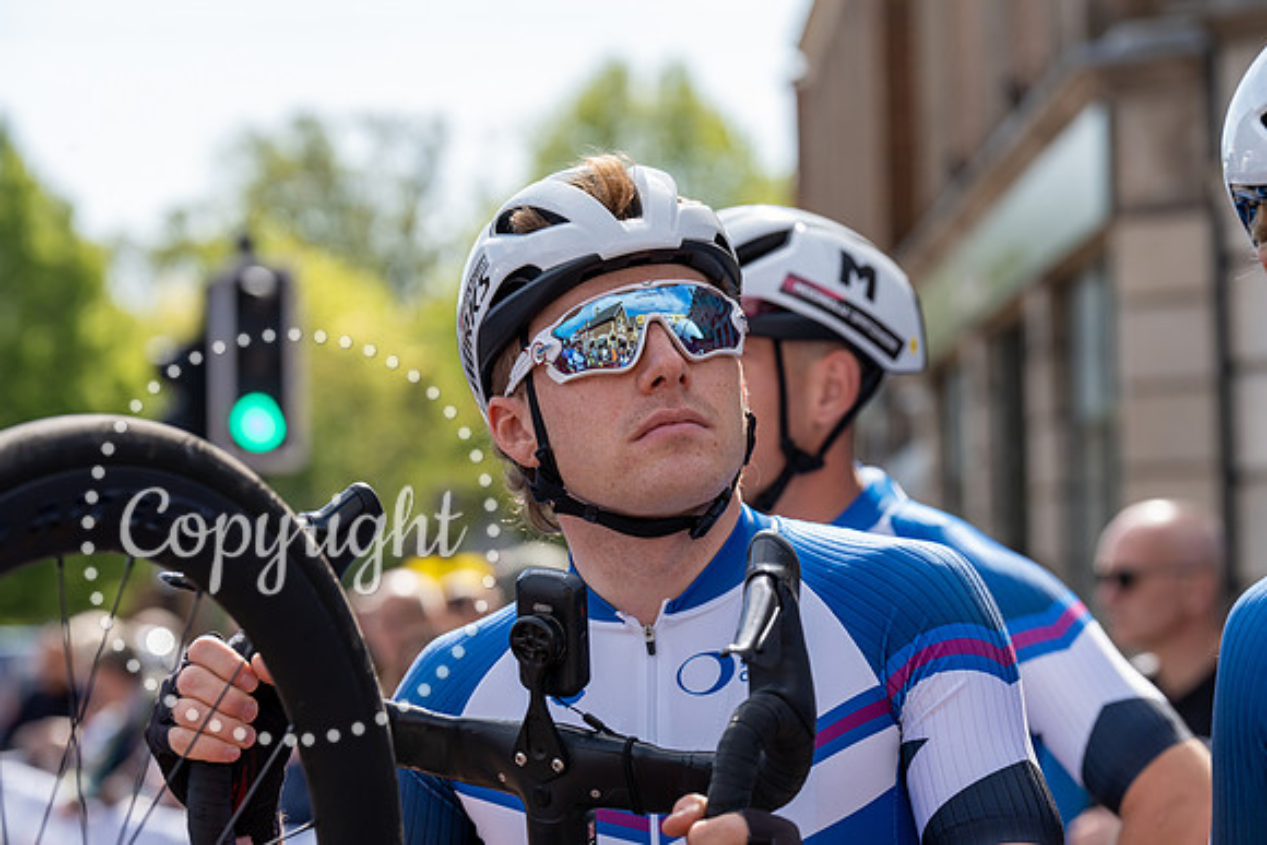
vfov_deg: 10.5
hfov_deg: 15.6
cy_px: 422
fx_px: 4611
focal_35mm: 131
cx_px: 634
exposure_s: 1/1000
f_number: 5.6
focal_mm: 131
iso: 400
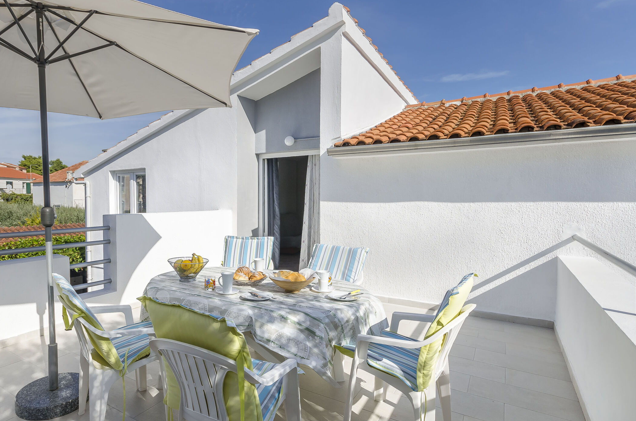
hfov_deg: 82.5
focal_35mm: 20
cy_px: 211
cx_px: 237
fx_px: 353
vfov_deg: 61.7
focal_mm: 10
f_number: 8
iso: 100
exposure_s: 1/400
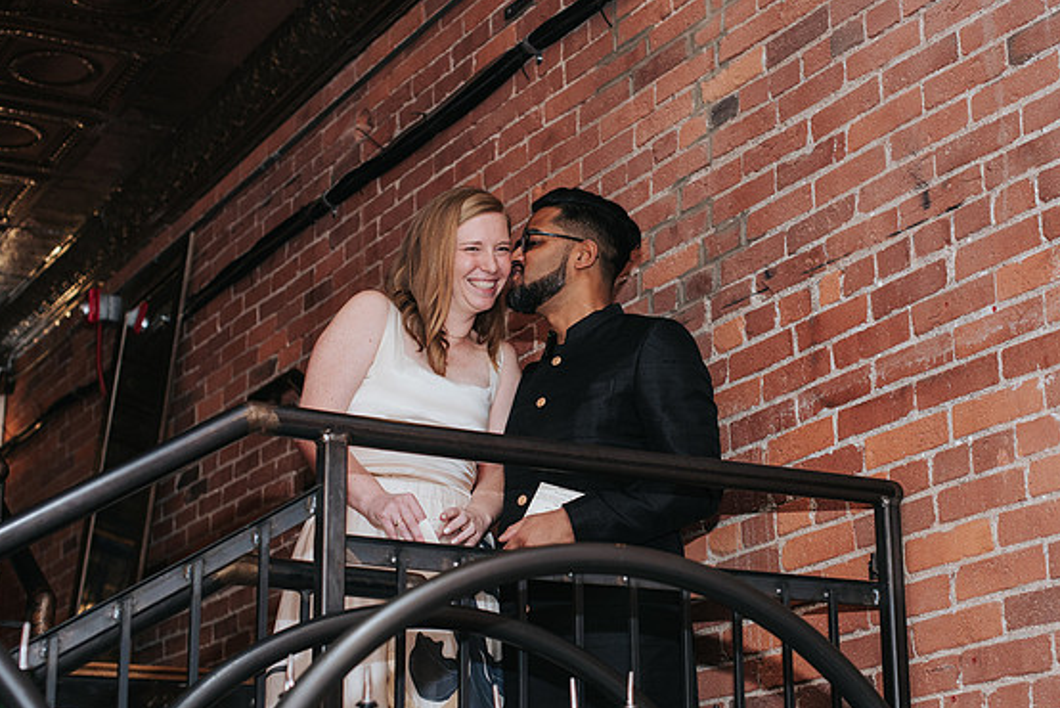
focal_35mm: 66
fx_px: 1944
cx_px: 611
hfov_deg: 30.4
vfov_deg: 20.6
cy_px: 335
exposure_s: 1/200
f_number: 3.2
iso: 800
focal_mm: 50
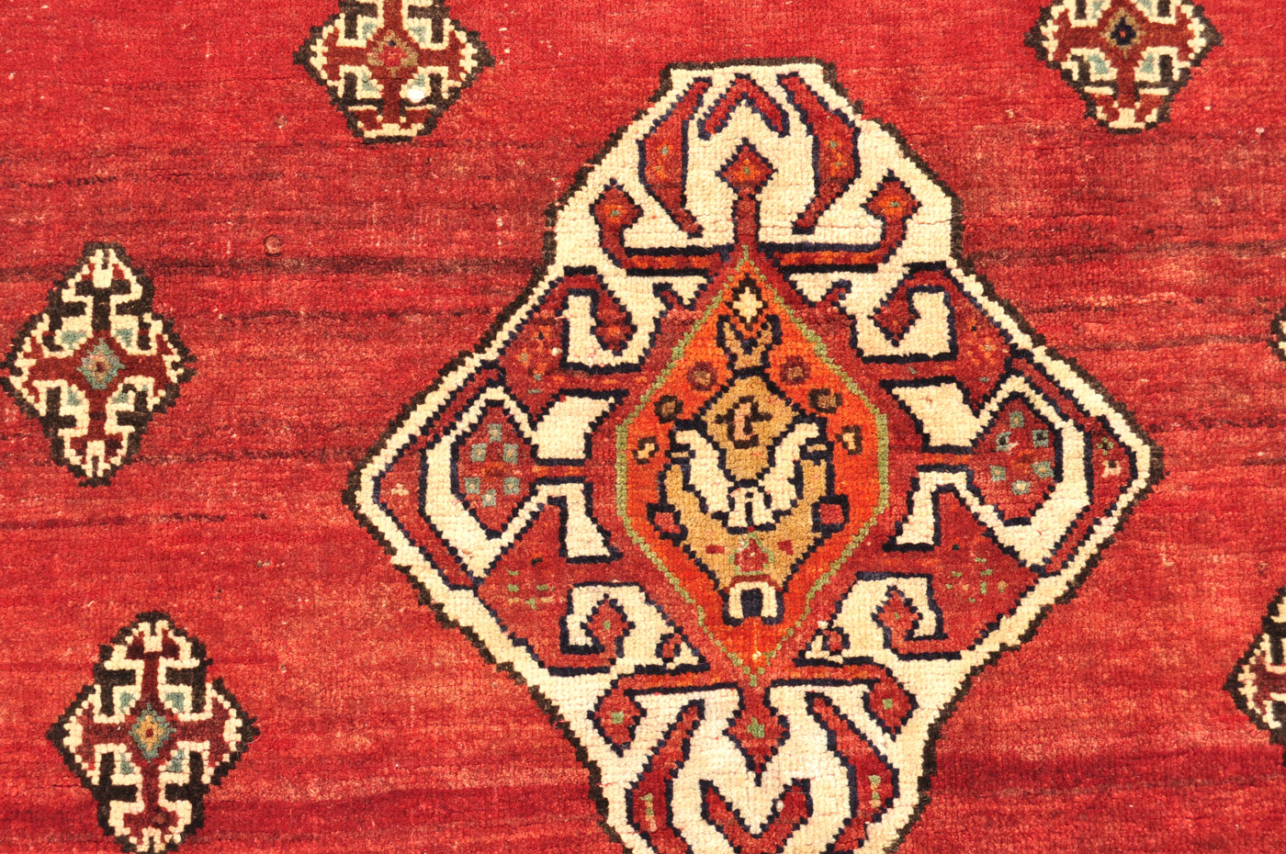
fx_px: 2676
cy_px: 427
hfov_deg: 27.0
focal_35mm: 75
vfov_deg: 18.1
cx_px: 643
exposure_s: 1/320
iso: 200
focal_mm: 50
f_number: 9
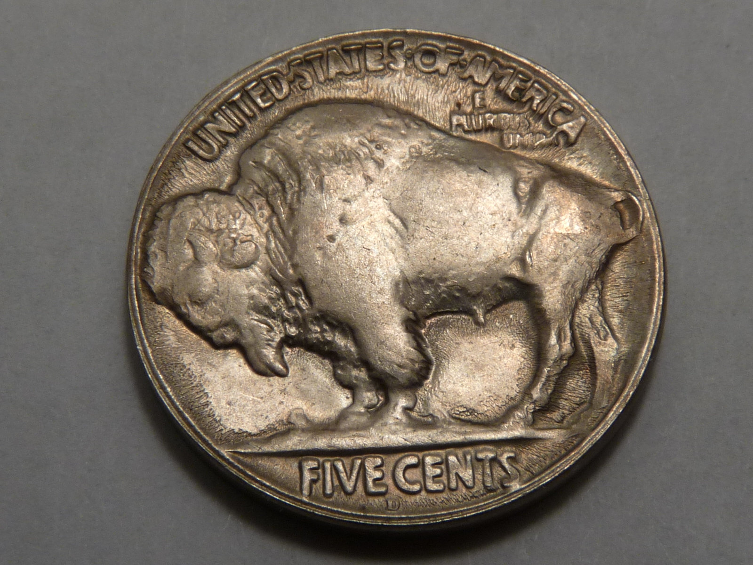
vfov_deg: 15.6
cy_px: 282
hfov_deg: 20.7
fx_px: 2067
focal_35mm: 95
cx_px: 376
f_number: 7.1
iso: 100
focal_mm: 9.5
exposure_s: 1/100
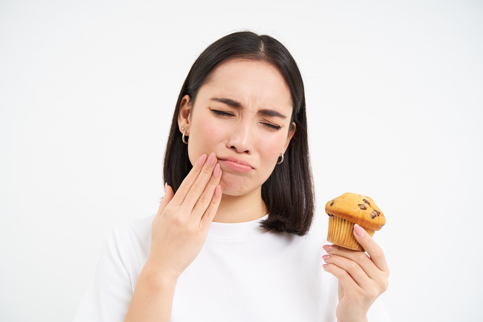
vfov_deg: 24.6
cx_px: 242
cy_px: 161
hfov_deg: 36.3
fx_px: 738
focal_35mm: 55
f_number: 5
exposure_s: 1/125
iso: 200
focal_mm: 55
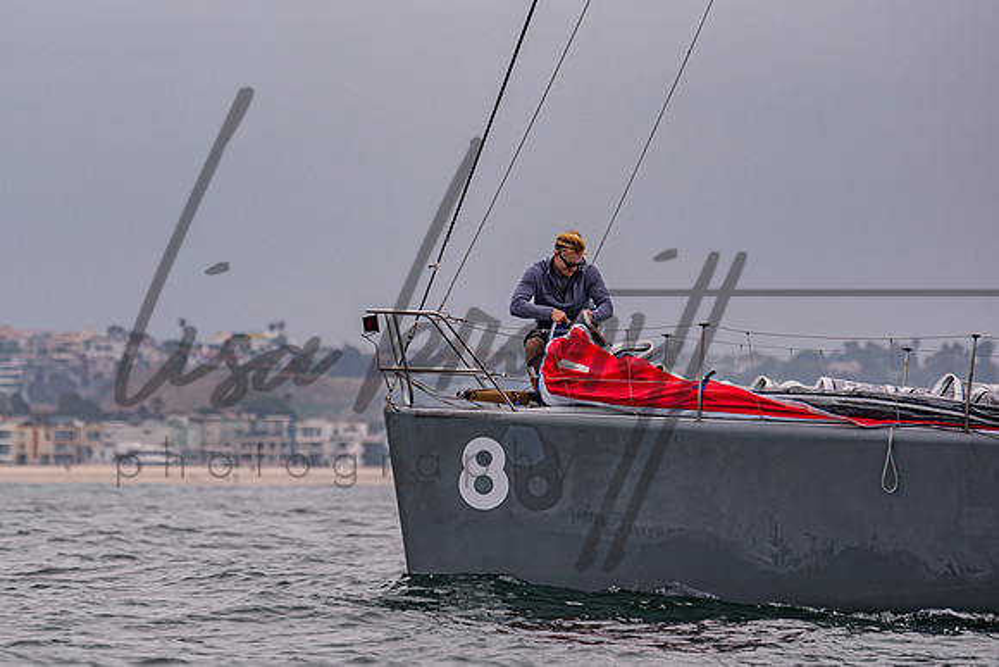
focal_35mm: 492
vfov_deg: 2.8
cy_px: 314
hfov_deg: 4.2
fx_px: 13667
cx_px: 418
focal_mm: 280
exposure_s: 1/2500
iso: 200
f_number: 5.6
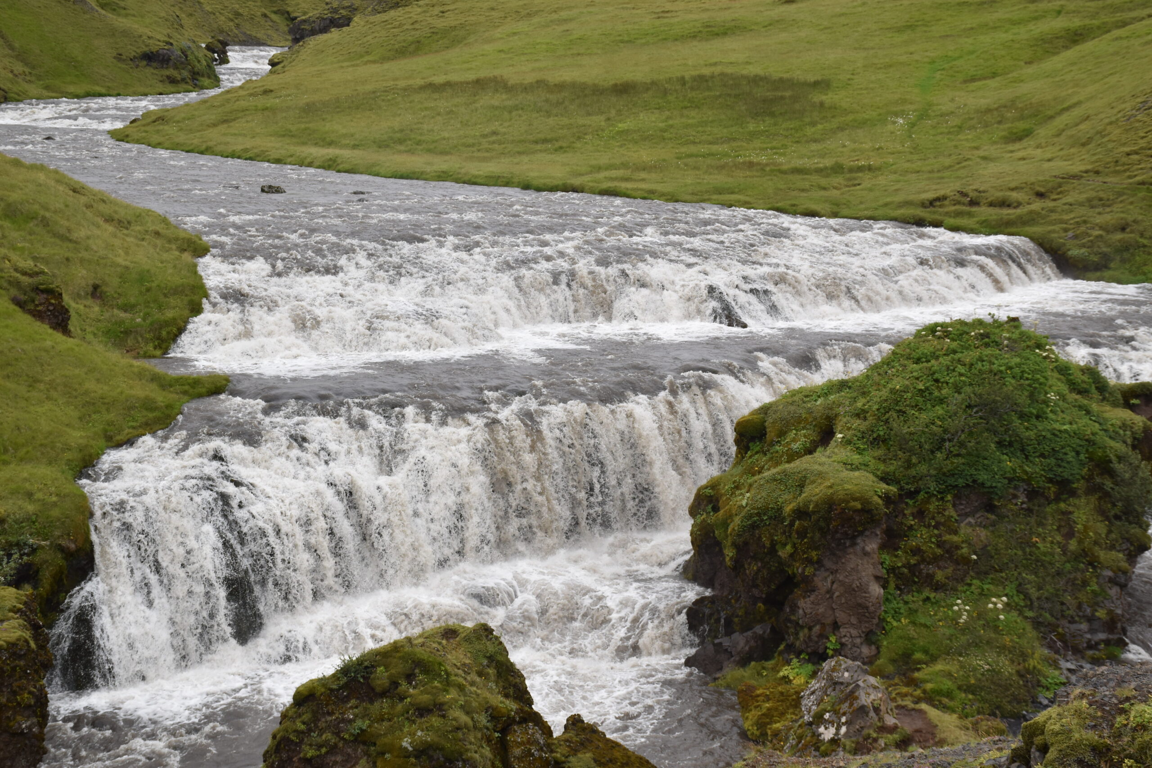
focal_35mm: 68
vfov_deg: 20.2
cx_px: 576
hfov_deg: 29.9
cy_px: 384
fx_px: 2160
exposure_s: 1/400
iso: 400
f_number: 7.1
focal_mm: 45
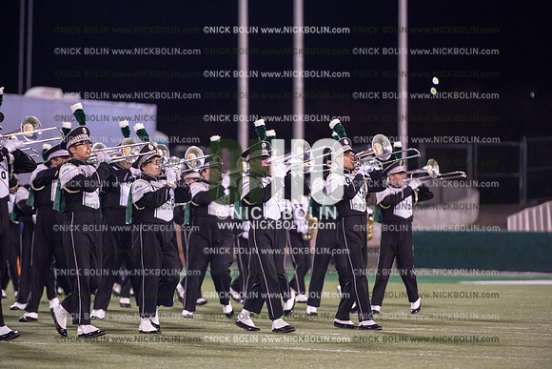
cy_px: 184
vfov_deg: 6.9
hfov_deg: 10.3
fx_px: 3067
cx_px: 276
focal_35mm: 200
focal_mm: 200
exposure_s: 1/1250
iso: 2500
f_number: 2.8
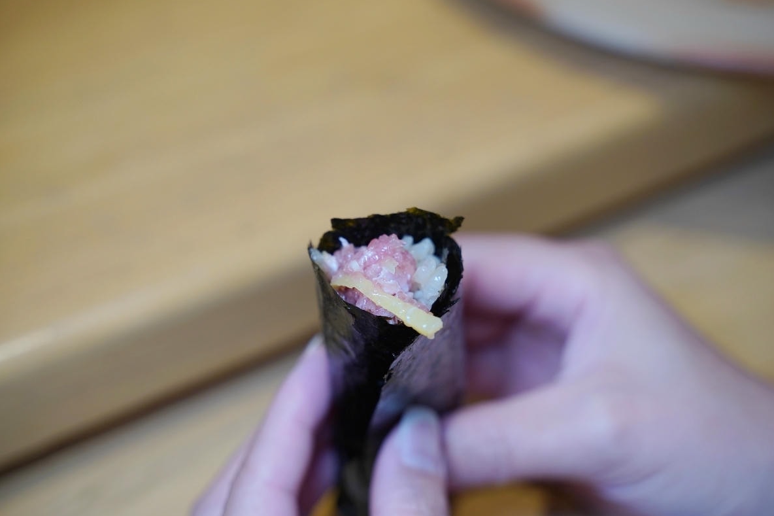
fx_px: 1634
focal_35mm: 76
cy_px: 257
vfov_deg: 17.9
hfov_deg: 26.7
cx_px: 392
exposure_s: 1/80
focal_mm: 75
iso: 320
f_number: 4
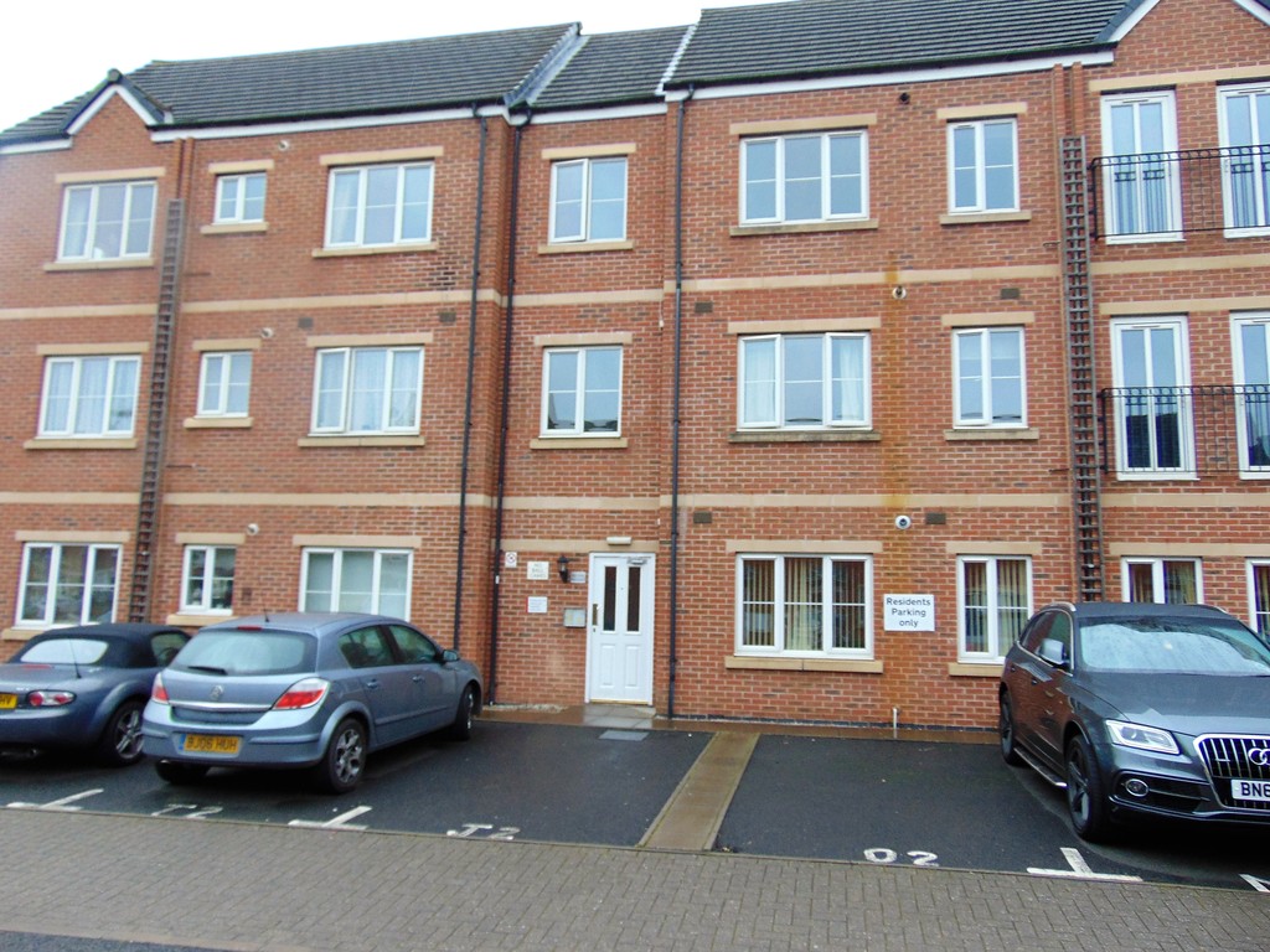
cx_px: 635
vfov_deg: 54.9
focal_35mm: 25
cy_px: 476
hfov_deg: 69.4
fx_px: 917
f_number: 3
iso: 80
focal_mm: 4.5
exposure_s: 1/160
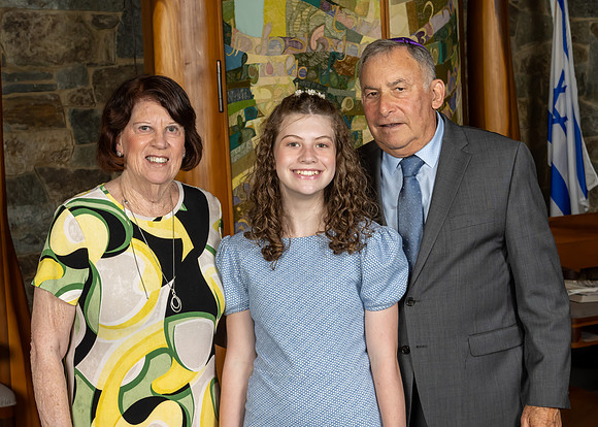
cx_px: 303
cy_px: 203
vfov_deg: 19.3
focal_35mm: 74
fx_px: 1252
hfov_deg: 26.9
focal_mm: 45
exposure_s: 1/200
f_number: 8
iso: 640
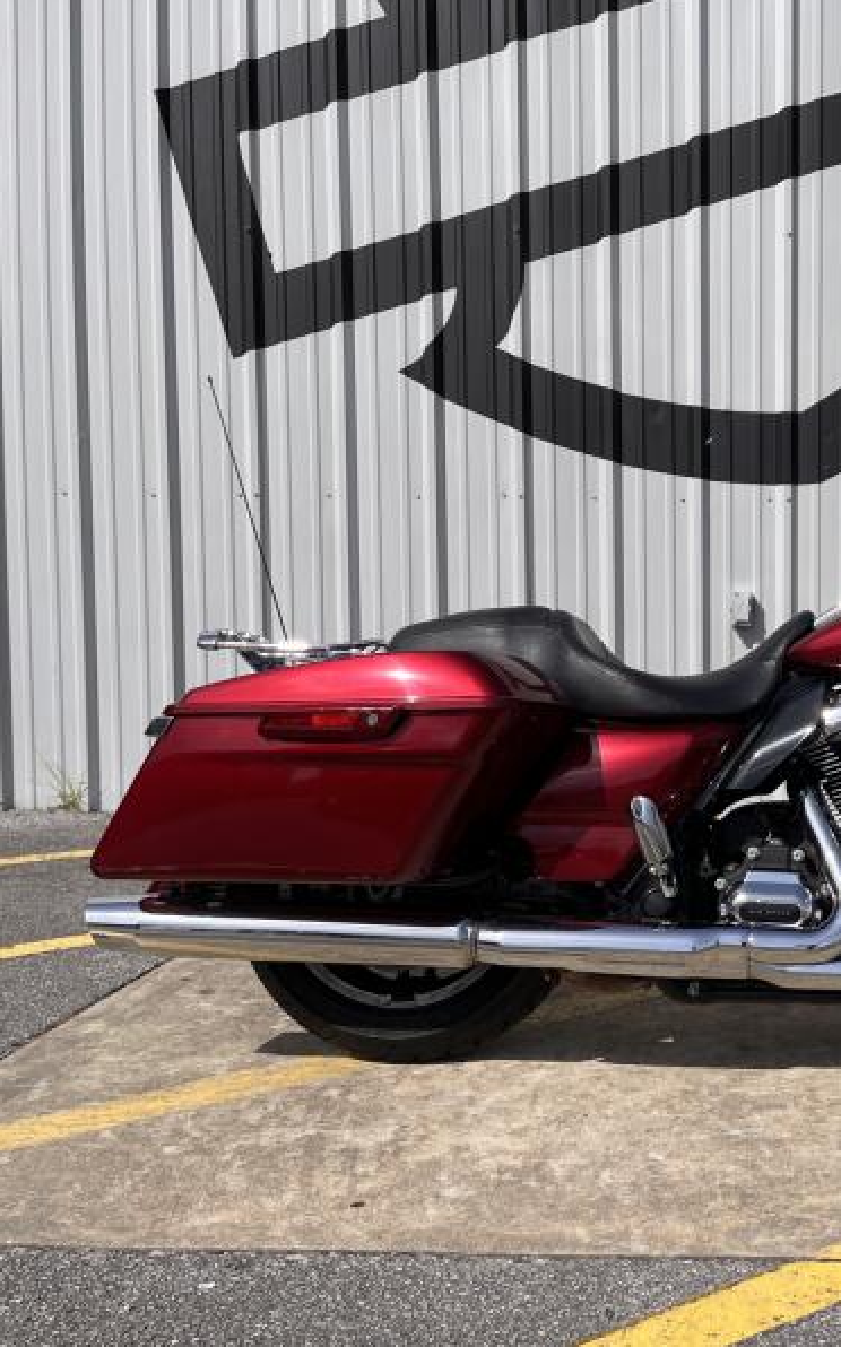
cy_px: 671
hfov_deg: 31.9
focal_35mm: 37
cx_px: 830
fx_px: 1358
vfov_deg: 52.8
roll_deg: -0.3
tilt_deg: -4.5
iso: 50
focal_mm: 5.1
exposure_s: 1/5848
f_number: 1.6
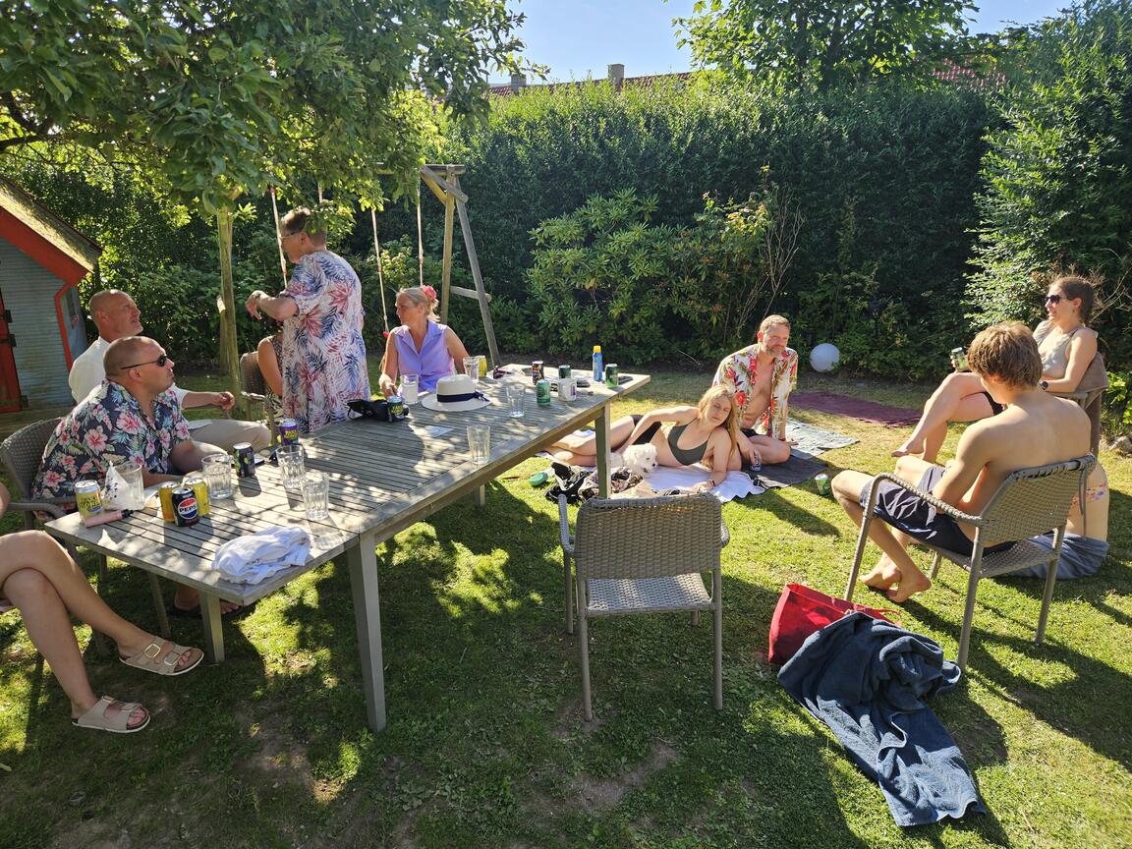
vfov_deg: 58.9
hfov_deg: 73.9
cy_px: 424
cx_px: 566
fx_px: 752
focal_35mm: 23
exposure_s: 1/380
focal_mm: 5.4
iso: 25
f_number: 1.8
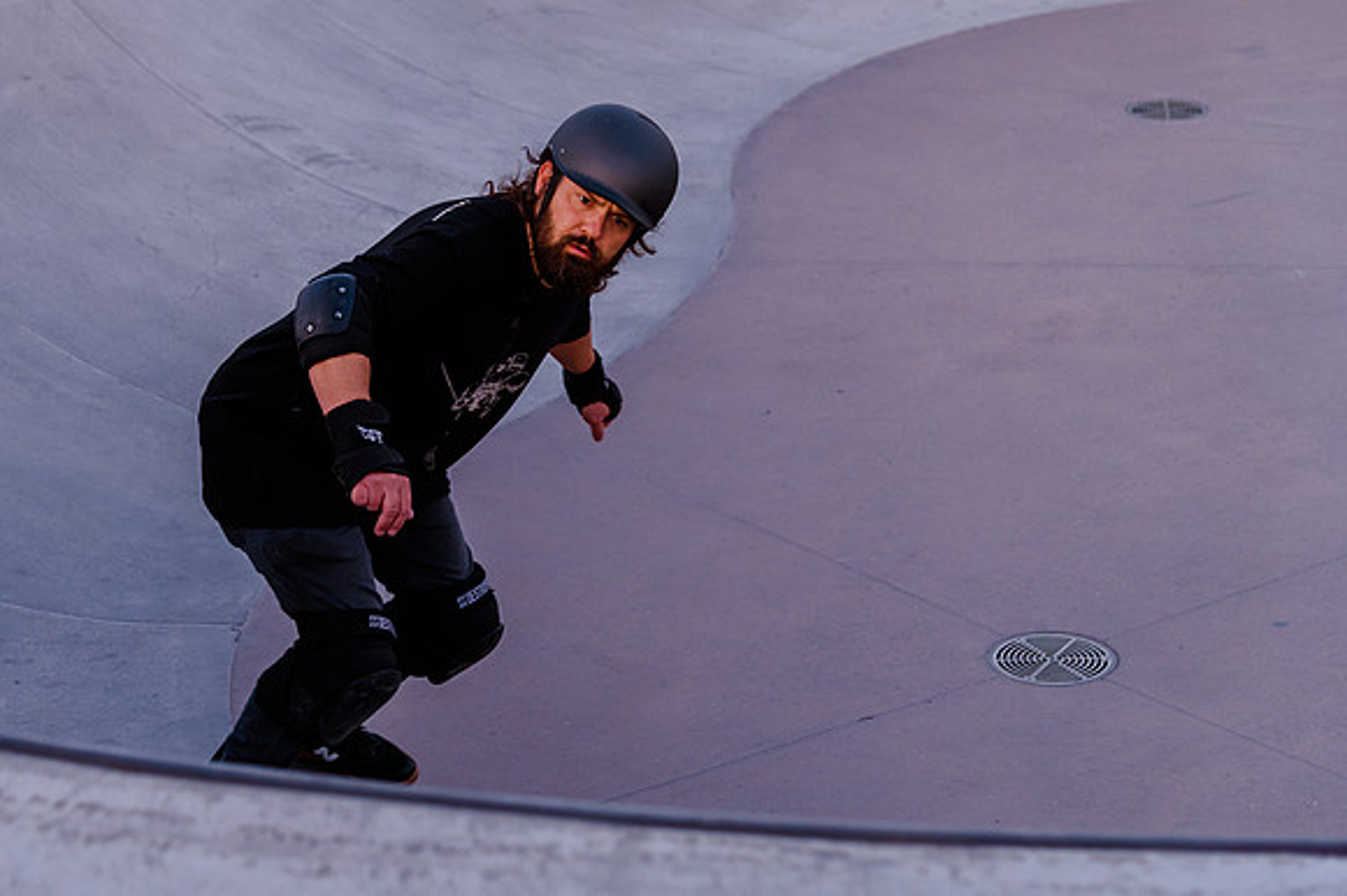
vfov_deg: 16.4
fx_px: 3104
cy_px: 393
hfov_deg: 24.4
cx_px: 504
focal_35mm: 83
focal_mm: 65
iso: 800
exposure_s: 1/500
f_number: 4
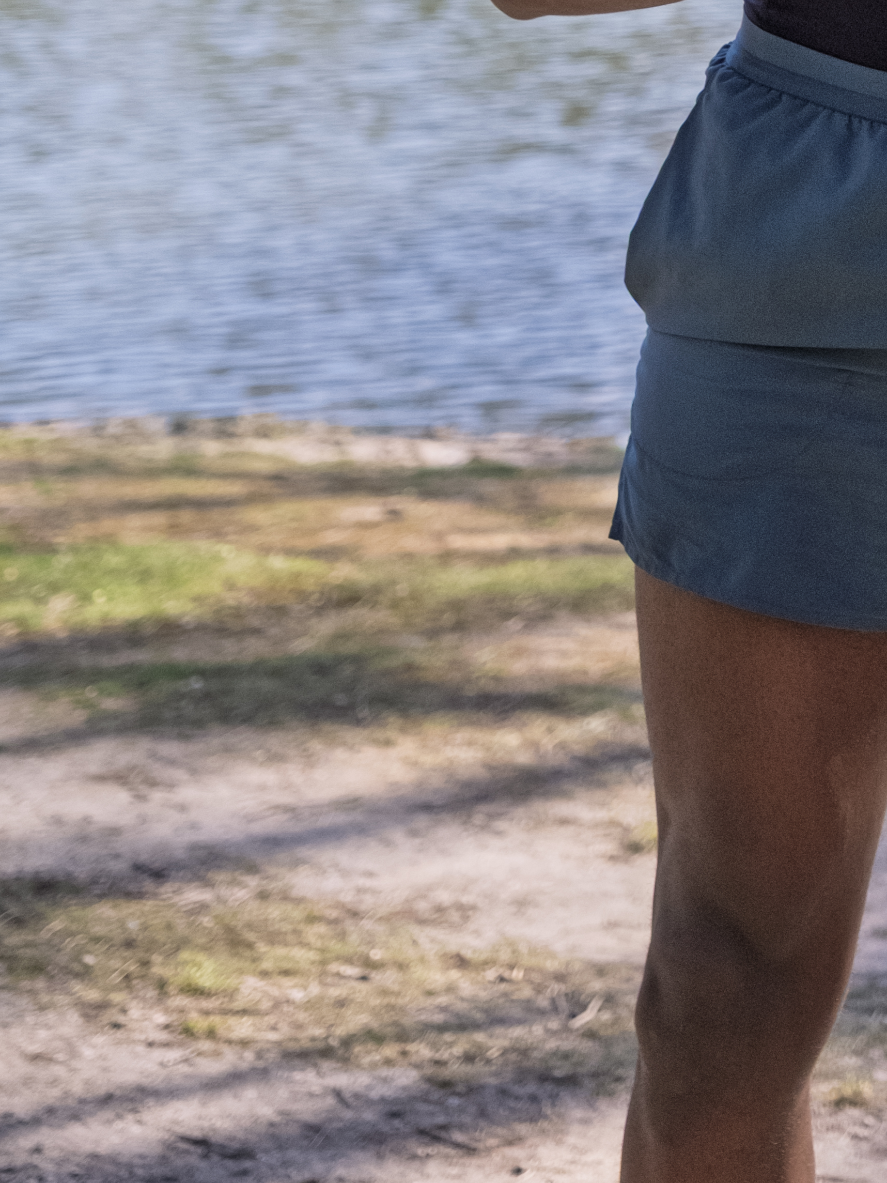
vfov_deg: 12.8
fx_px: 5193
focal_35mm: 152
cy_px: 33
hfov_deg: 9.7
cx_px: 956
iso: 1600
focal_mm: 38.8
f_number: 2.8
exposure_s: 1/250
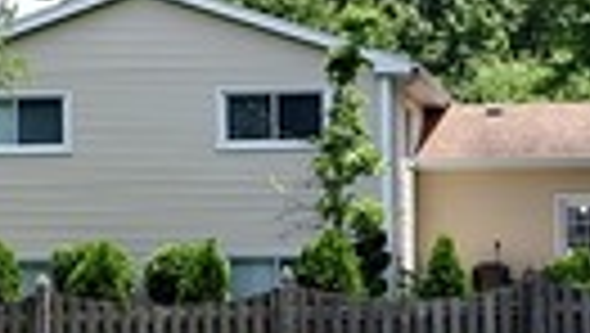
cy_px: 290
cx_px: 383
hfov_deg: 15.5
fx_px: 2161
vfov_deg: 8.8
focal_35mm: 138
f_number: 9
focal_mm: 18
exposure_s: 1/200
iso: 100
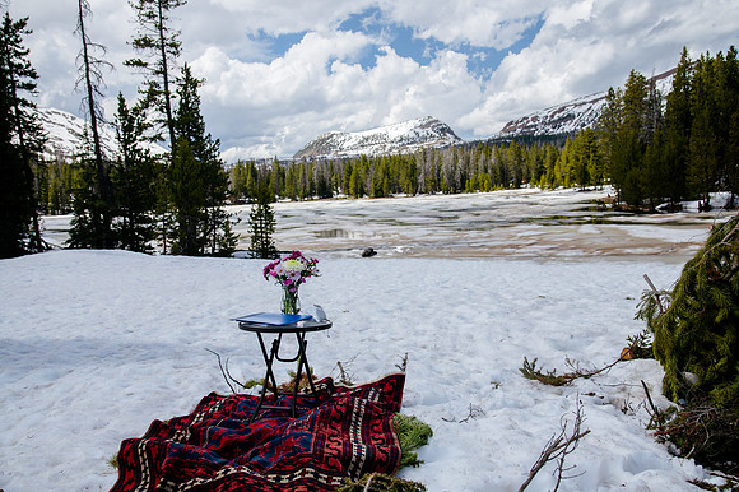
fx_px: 780
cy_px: 246
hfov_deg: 50.7
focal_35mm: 38
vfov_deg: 35.0
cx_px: 370
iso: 200
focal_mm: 38
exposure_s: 1/640
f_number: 8
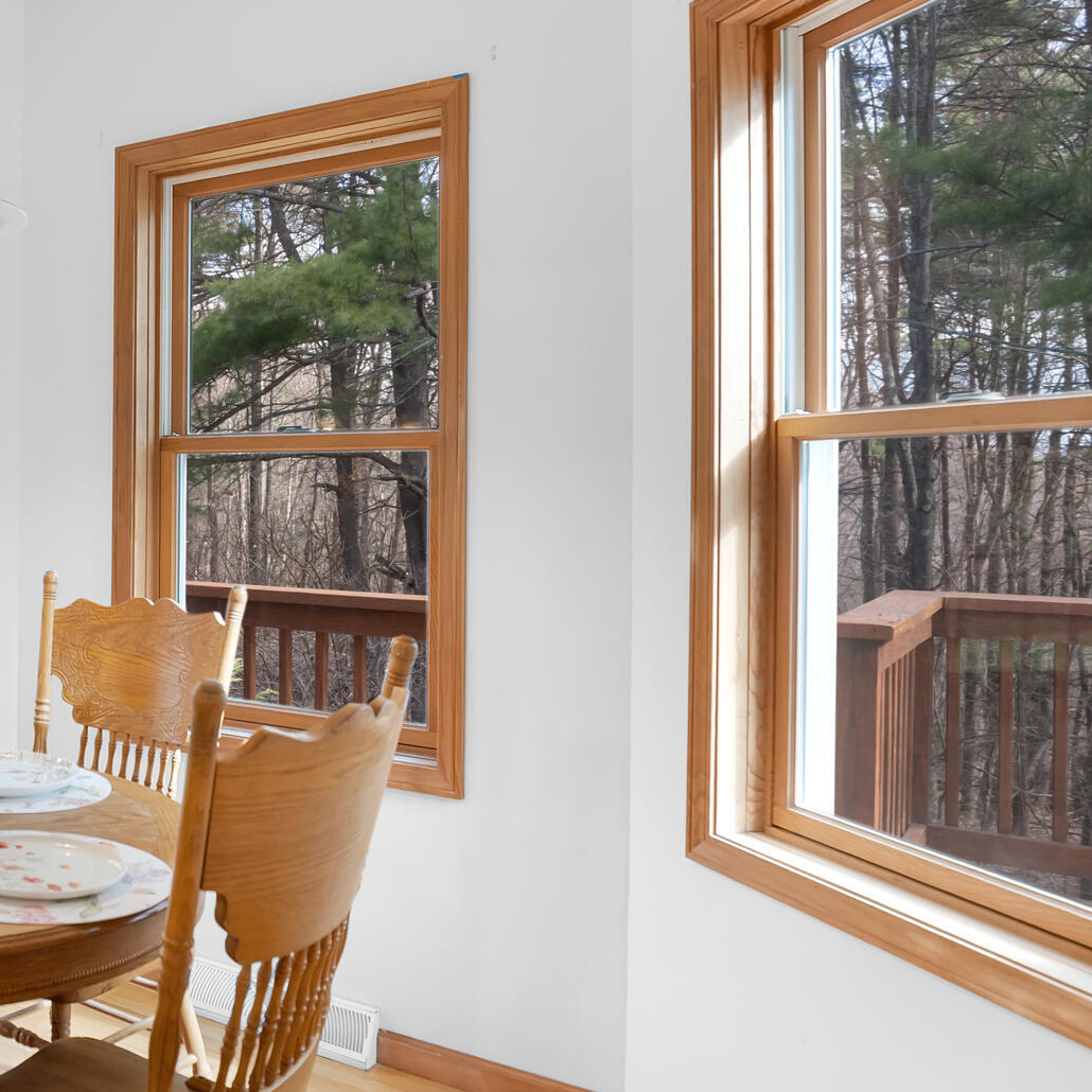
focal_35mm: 33
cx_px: -92
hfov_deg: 40.7
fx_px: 1178
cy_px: 427
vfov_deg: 49.4
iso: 500
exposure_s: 1/100
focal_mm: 16
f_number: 4
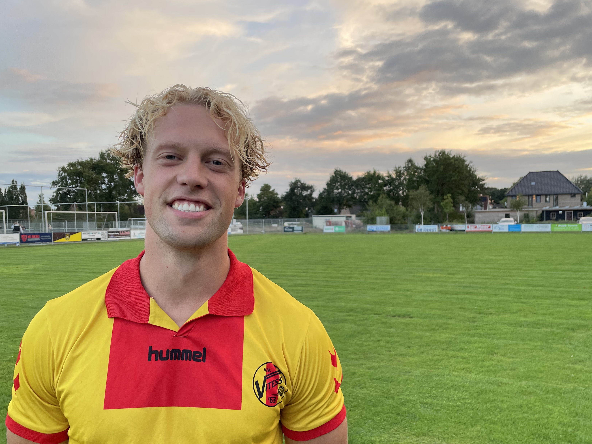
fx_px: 547
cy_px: 247
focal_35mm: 32
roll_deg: +1.1
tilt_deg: -2.7
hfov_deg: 56.8
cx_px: 287
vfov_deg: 44.1
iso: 40
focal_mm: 4.2
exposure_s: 1/121
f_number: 1.6
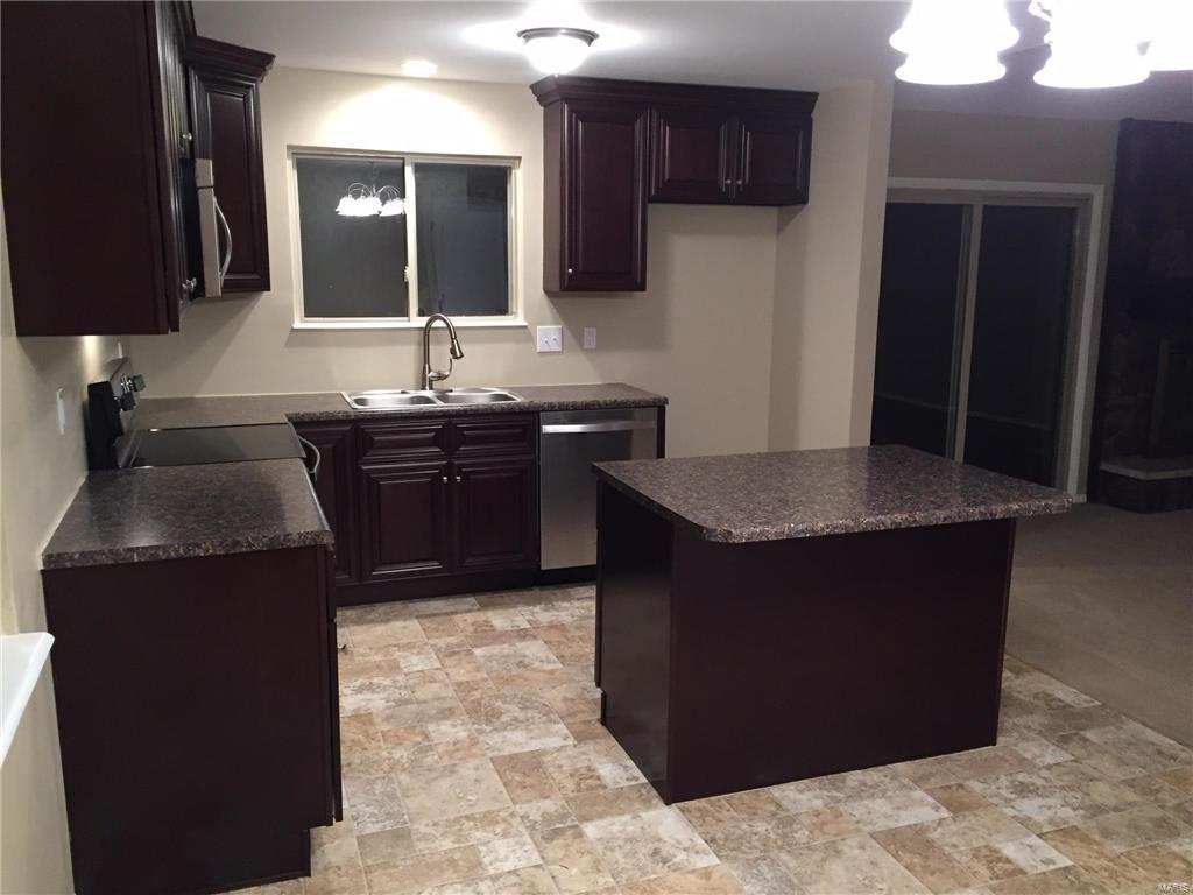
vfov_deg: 48.2
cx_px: 596
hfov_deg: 61.7
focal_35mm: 29
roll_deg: +1.0
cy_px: 448
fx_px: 999
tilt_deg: -13.3
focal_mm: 4.15
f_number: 2.2
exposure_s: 1/30
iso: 200
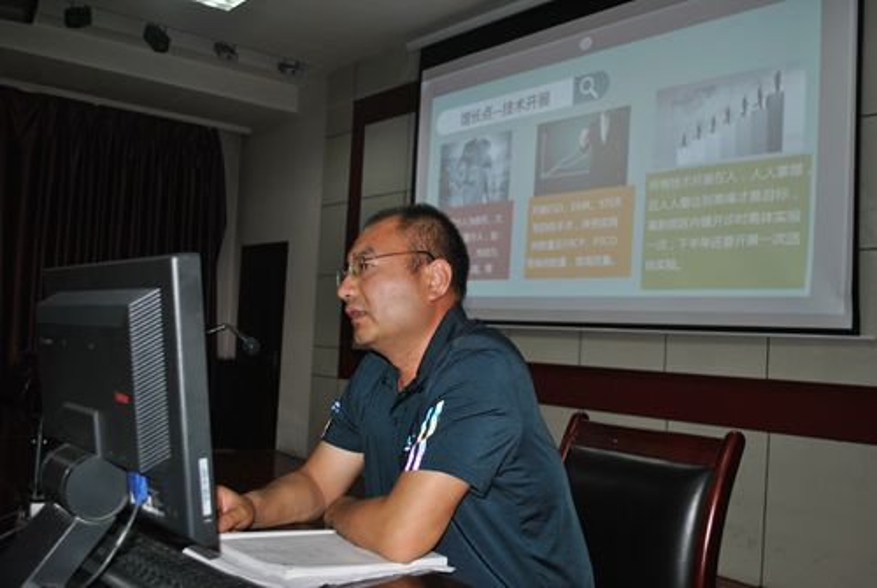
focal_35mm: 36
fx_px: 878
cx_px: 438
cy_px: 294
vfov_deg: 37.0
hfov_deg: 53.1
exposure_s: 1/60
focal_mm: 24
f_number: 4
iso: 200
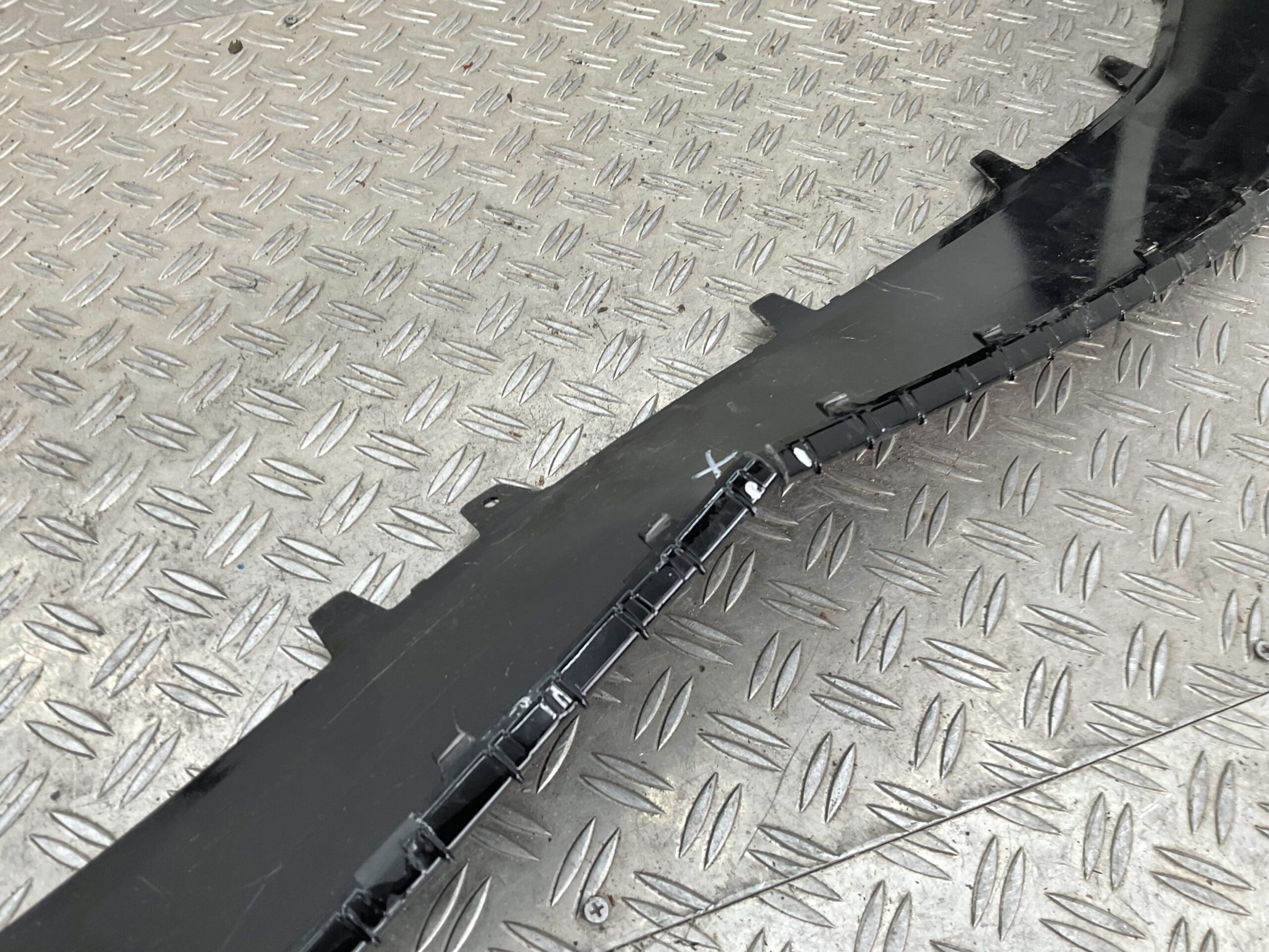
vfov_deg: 48.2
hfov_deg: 61.7
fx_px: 1063
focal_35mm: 29
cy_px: 476
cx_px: 634
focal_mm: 3
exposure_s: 1/100
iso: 25
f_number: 1.8
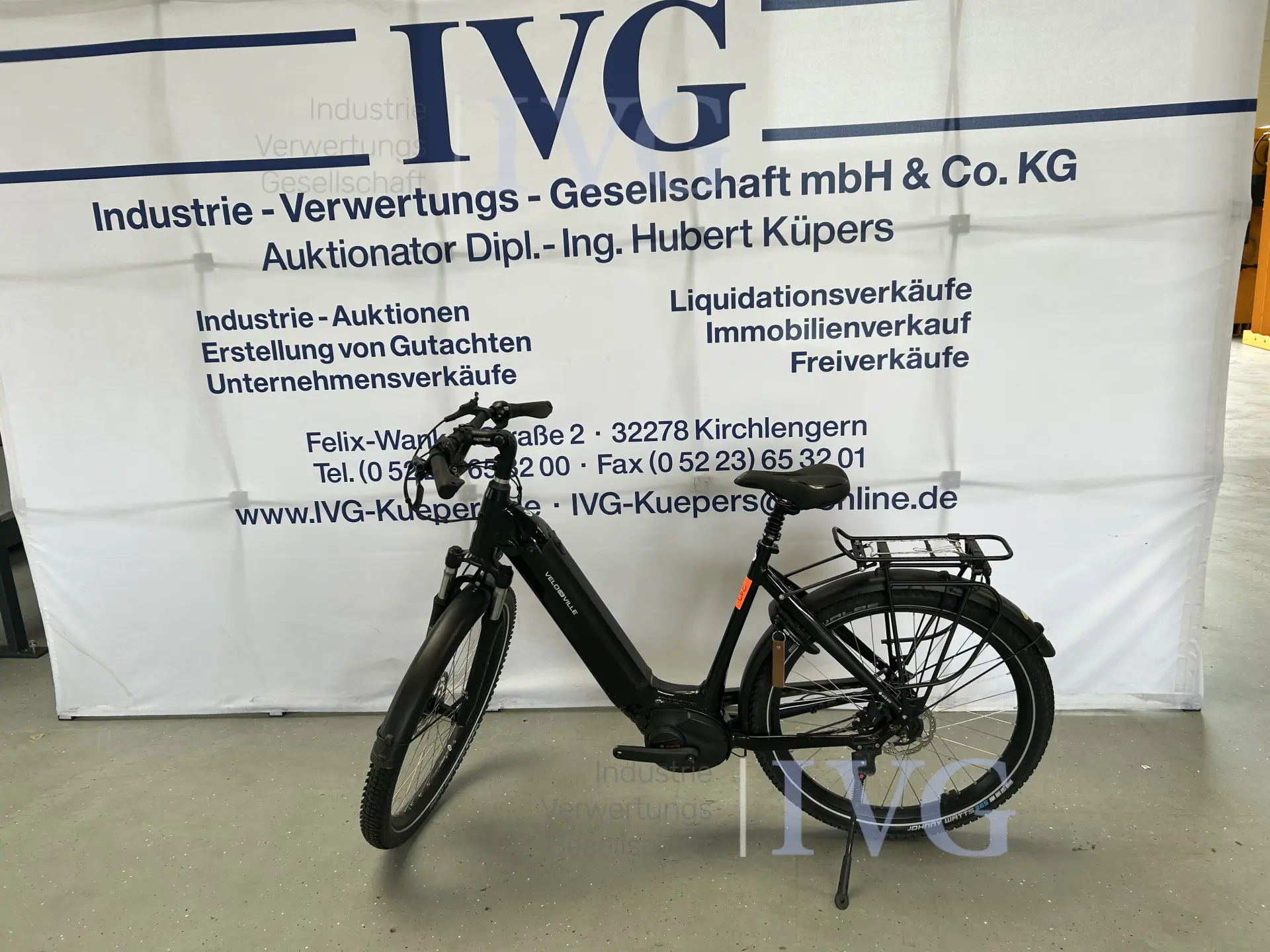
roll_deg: +2.8
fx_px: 954
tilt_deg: -13.6
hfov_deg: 67.3
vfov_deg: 53.1
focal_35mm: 26
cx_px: 635
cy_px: 476
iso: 32
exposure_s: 1/121
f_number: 1.5
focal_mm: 5.7
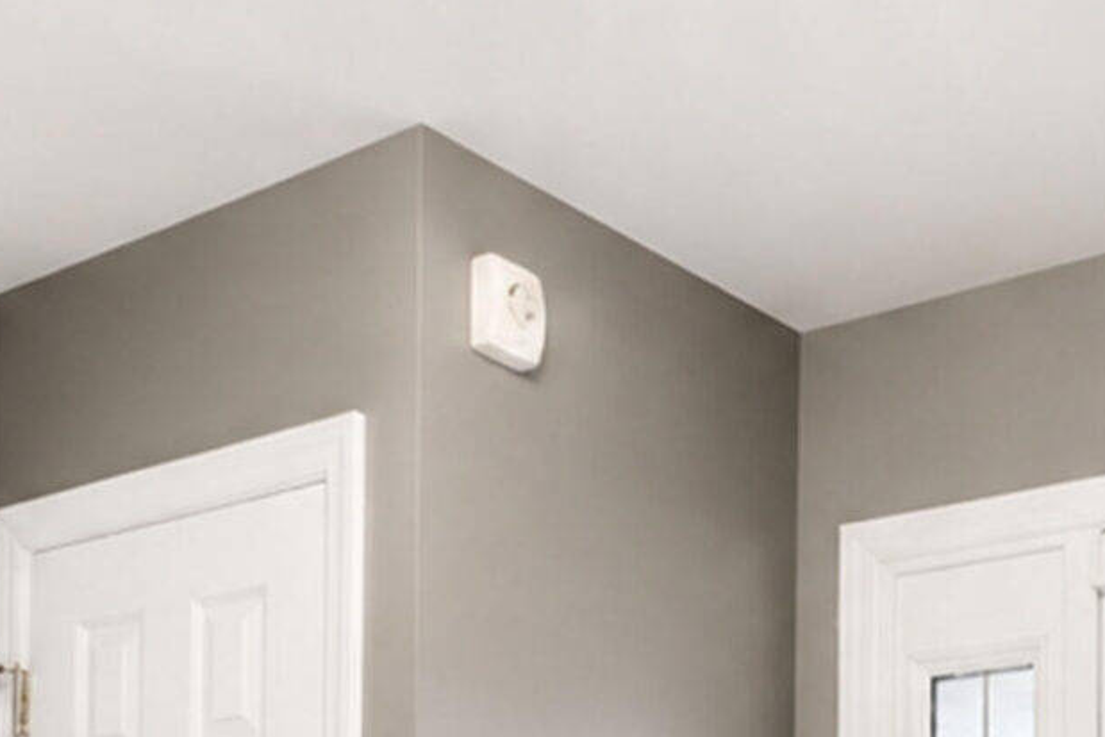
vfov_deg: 19.3
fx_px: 1903
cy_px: 1089
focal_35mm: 62
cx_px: 732
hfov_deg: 32.1
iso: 2000
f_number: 5.6
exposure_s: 1/40
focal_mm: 10
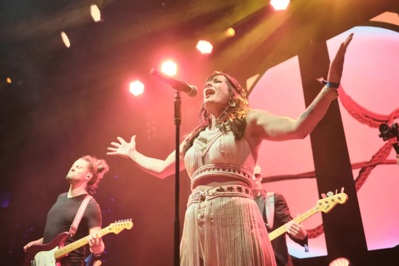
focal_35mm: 35
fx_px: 388
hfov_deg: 54.4
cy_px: 133
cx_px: 200
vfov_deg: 37.9
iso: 1000
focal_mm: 23
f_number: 1.4
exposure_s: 1/250
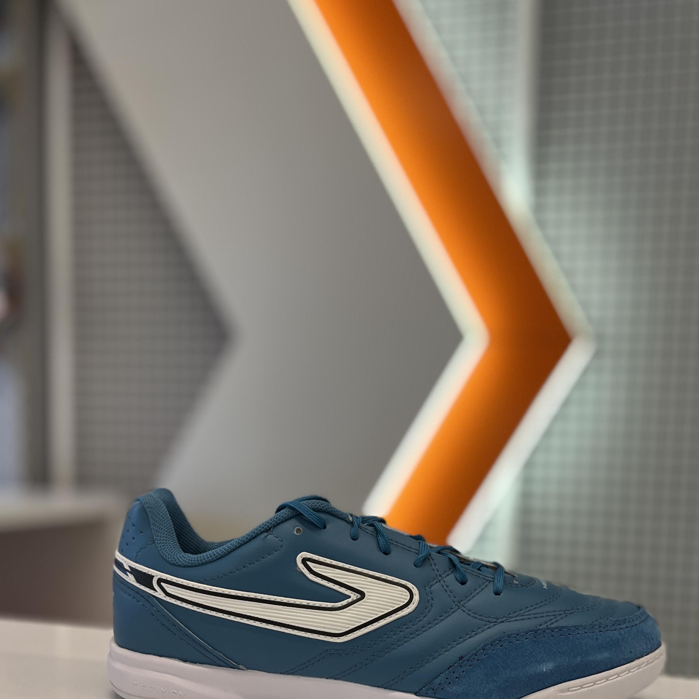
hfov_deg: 43.6
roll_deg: +0.3
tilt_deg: -6.6
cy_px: 541
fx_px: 868
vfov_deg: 42.2
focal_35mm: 38
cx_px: 425
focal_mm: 5.1
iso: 100
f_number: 1.6
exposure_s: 1/120
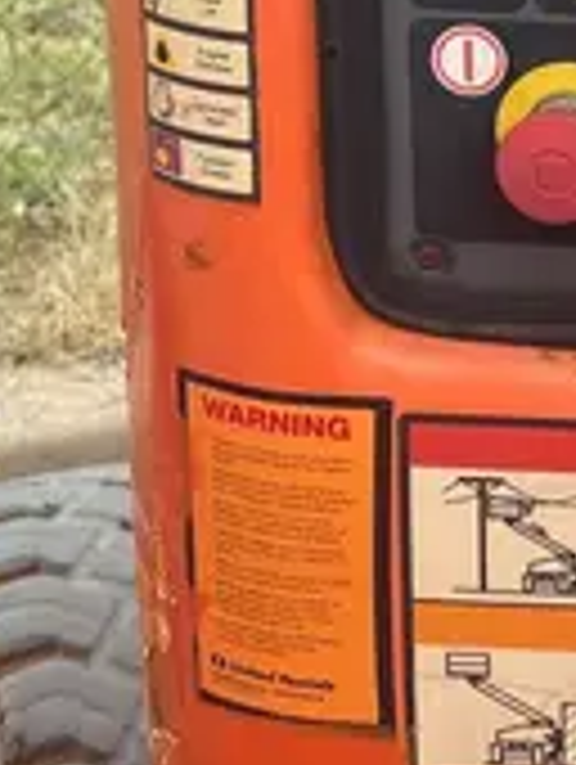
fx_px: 2479
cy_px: -56
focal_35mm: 112
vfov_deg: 17.0
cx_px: 778
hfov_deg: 12.8
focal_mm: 5.96
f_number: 1.6
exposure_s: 1/227
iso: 40
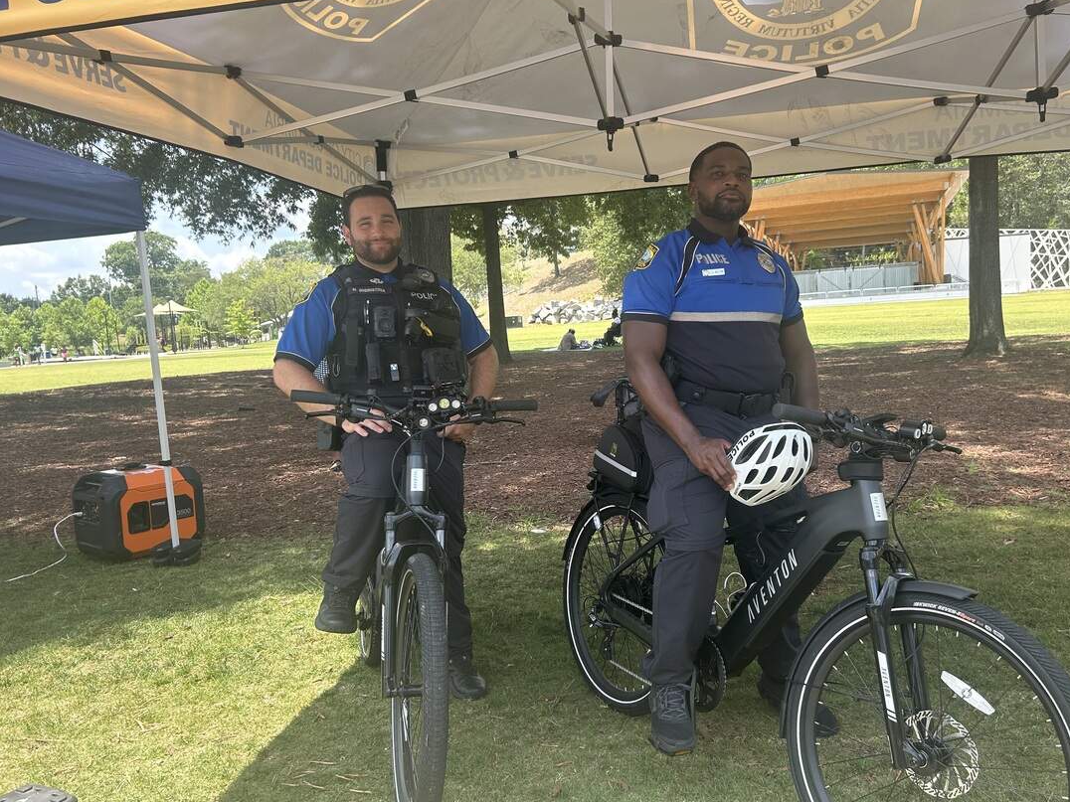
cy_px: 391
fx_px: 896
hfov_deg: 61.5
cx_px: 596
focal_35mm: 29
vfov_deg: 48.2
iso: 50
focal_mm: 5.7
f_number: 1.5
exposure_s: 1/840
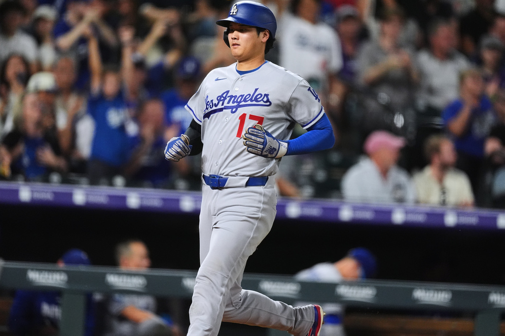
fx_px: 8413
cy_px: 168
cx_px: 252
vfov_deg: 2.3
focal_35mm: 600
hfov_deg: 3.4
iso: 5000
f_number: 4
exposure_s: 1/1600
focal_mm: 600
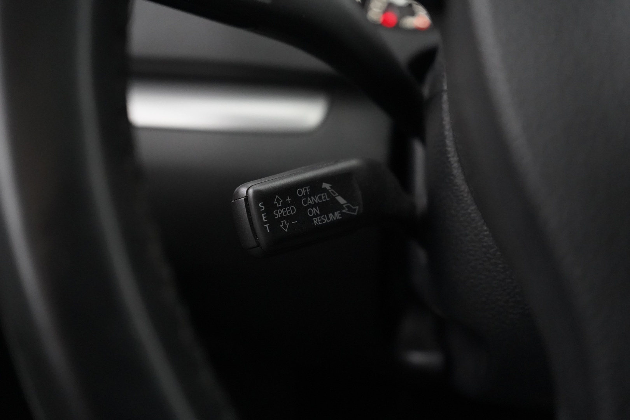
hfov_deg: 53.1
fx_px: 630
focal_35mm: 36
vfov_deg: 36.9
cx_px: 315
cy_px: 210
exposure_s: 1/50
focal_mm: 36
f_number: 4
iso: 12800
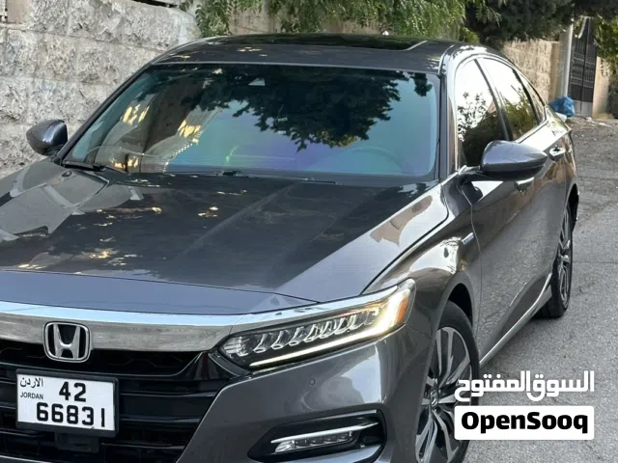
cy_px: 232
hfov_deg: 39.7
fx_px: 857
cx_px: 309
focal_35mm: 48
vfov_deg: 30.3
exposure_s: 1/121
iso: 64
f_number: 1.78
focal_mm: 6.86
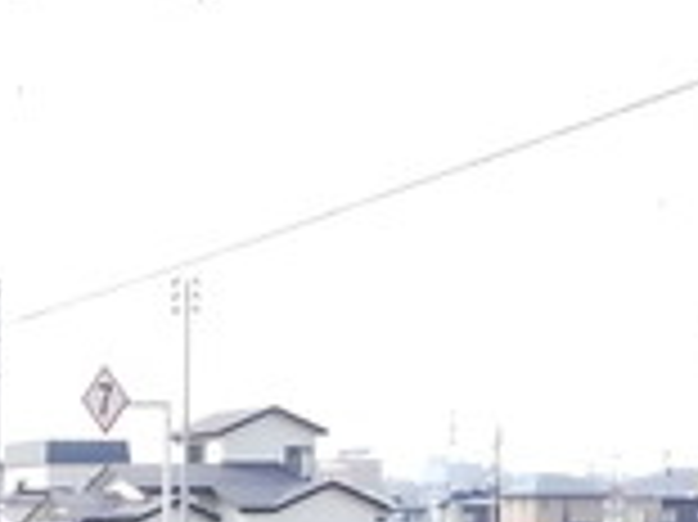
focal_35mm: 99
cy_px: 734
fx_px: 1995
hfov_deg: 18.8
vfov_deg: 14.1
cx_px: -135
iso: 20
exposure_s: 1/319
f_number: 2.2
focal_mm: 4
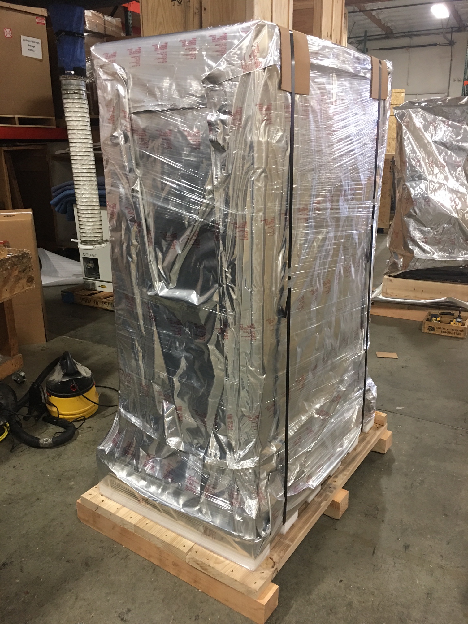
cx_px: 234
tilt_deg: -16.3
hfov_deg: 48.2
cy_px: 312
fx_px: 523
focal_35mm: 29
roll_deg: -0.1
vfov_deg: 61.7
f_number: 2.2
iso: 64
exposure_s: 1/15
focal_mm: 4.15
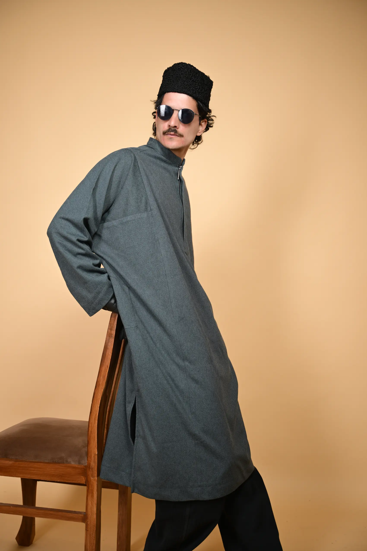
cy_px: 276
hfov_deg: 28.1
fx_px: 734
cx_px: 184
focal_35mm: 48
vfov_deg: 41.1
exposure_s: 1/160
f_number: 2.8
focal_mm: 48
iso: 100
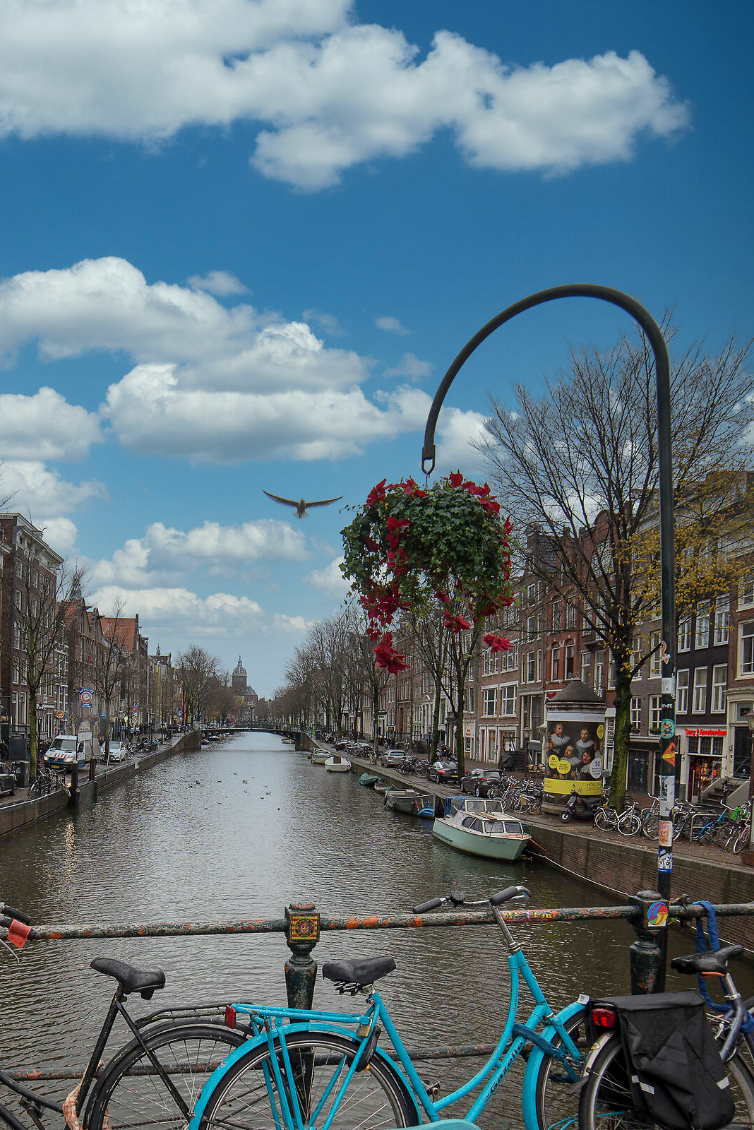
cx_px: 236
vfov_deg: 78.1
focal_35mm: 21
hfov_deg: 57.9
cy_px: 768
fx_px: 659
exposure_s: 1/80
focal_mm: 14
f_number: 8
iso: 250
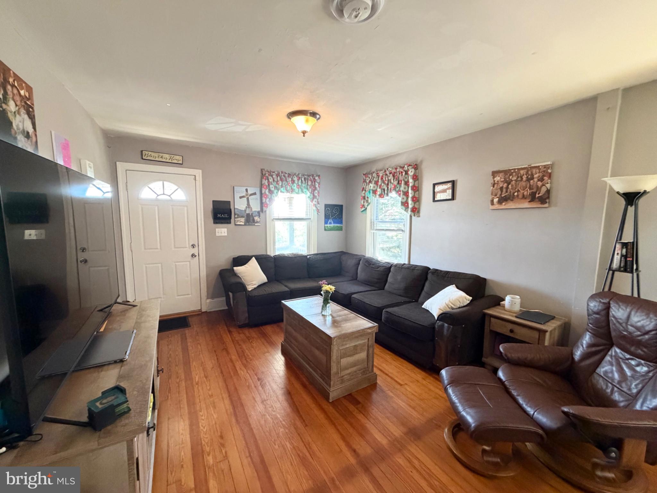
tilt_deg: -6.6
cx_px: 328
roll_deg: -0.5
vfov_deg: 85.7
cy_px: 246
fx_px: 266
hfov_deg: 102.1
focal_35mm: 14
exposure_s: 1/60
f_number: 2.2
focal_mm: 2.22
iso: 640
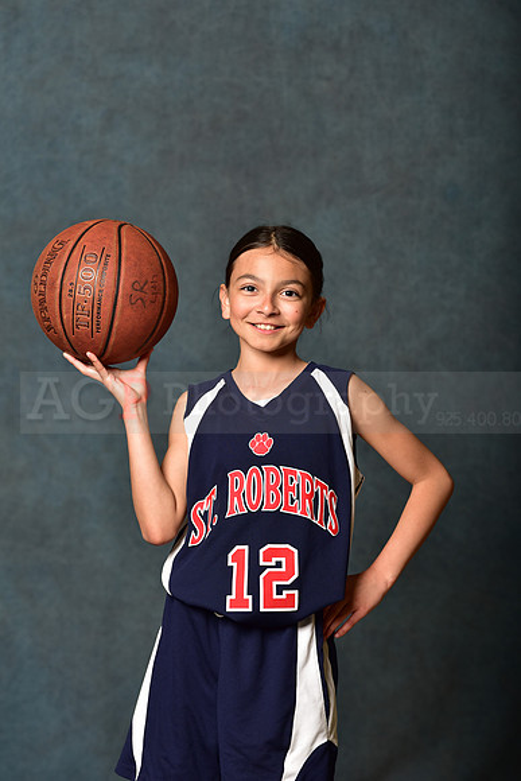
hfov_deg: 12.2
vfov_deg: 18.3
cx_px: 260
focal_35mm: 112
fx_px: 2430
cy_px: 390
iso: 250
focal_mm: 112
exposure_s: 1/250
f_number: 4.5
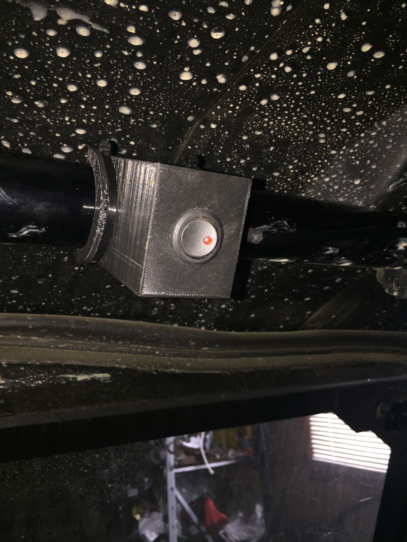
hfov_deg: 48.2
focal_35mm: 29
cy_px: 271
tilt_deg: +14.7
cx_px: 204
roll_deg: +2.6
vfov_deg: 61.7
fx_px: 455
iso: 32
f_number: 2.2
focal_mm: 4.15
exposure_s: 1/21
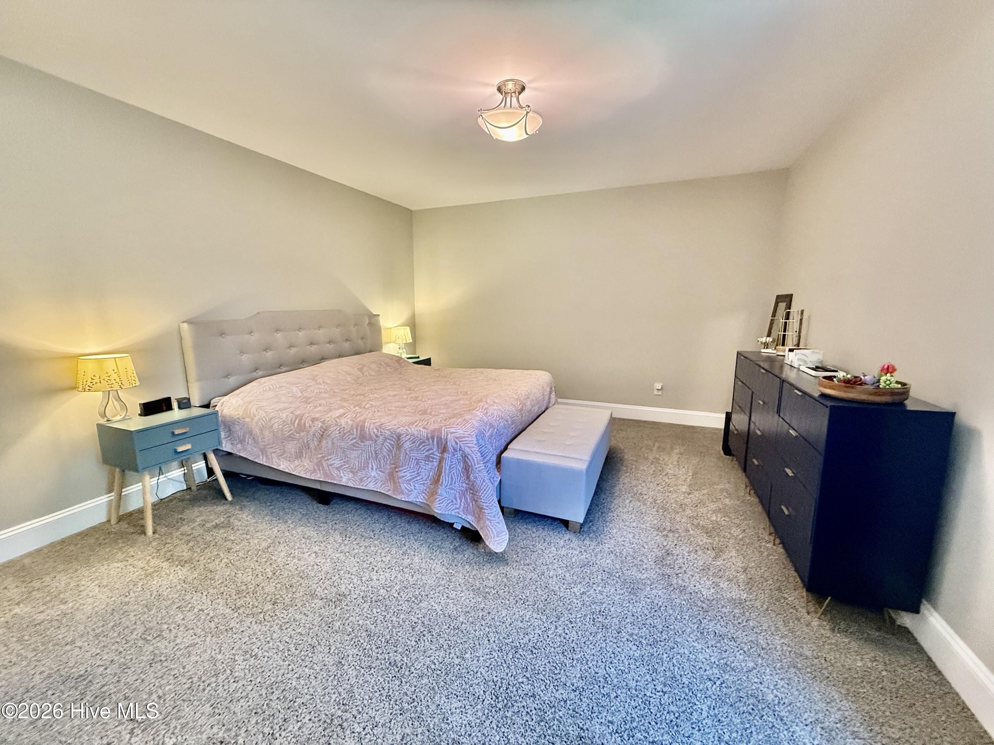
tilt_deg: -8.6
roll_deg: +0.2
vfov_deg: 85.7
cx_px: 497
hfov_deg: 102.1
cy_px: 372
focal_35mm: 14
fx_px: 402
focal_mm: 2.22
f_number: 2.2
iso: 400
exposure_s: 1/60
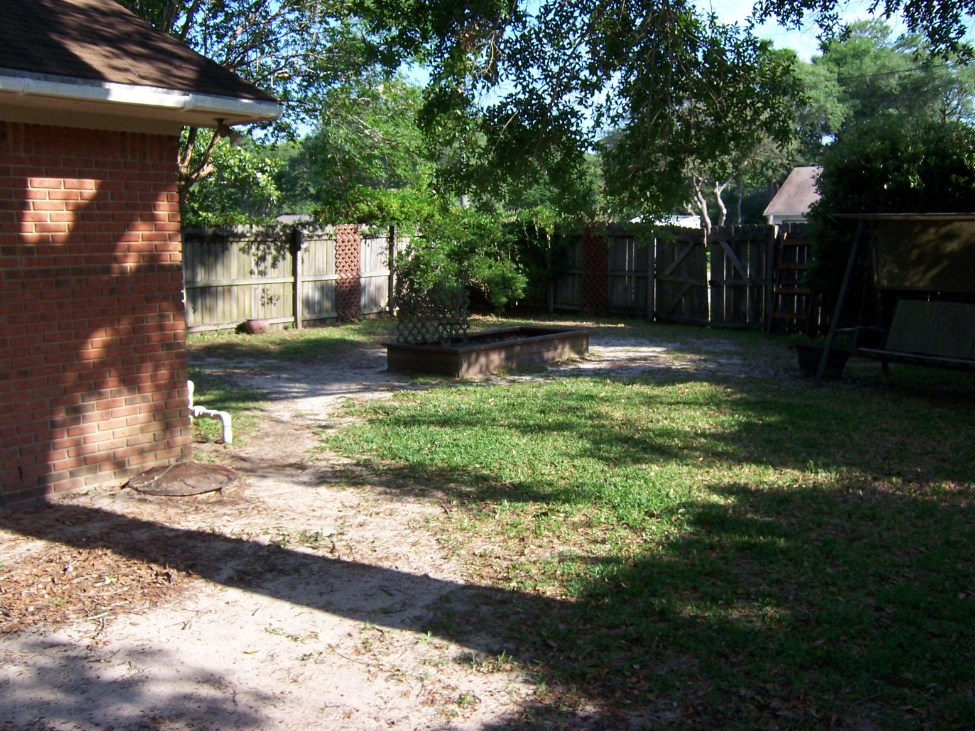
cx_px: 488
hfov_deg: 55.4
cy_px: 366
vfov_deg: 42.9
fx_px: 929
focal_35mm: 33
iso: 80
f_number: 3.4
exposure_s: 1/250
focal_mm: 5.5
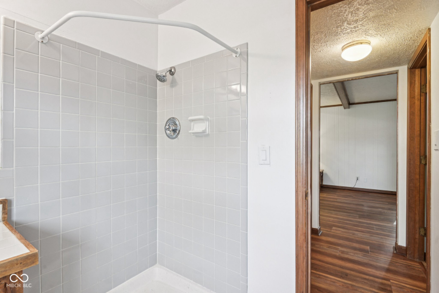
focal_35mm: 16
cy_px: 146
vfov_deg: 73.7
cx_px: 220
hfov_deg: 96.7
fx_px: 195
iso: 280
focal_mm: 16
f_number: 8
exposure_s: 1/15
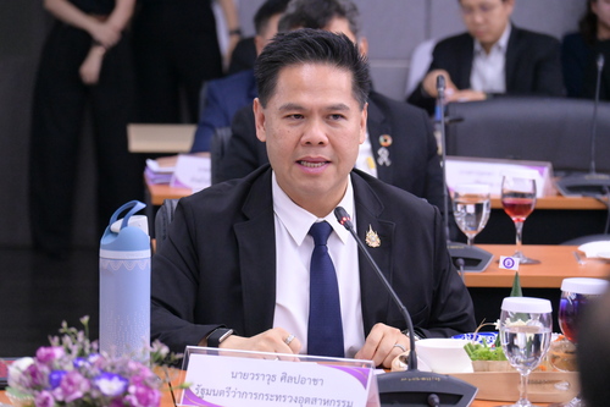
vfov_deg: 7.2
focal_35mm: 190
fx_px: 3218
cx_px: 305
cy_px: 204
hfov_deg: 10.8
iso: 8000
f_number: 8
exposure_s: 1/160
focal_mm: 190
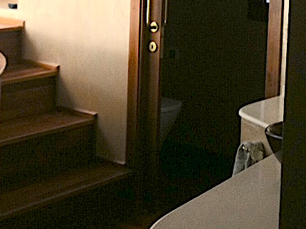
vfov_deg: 13.8
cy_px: -26
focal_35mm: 105
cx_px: 110
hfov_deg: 18.7
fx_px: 927
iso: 80
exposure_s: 1/359
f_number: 2.8
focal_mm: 3.85
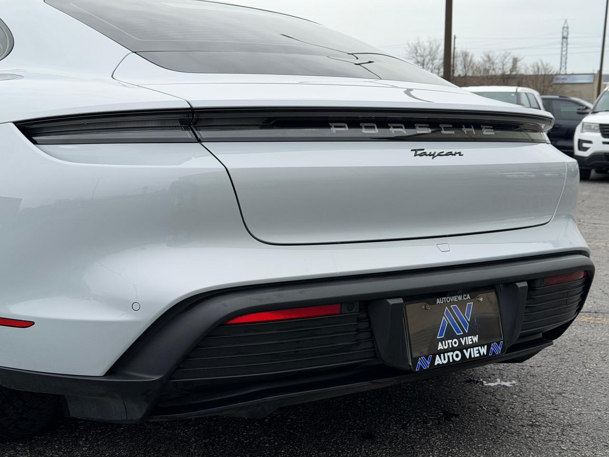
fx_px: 844
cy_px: 228
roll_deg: +0.0
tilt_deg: -7.5
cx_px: 304
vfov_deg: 30.3
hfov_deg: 39.7
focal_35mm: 48
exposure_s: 1/2577
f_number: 1.78
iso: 64
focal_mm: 6.76
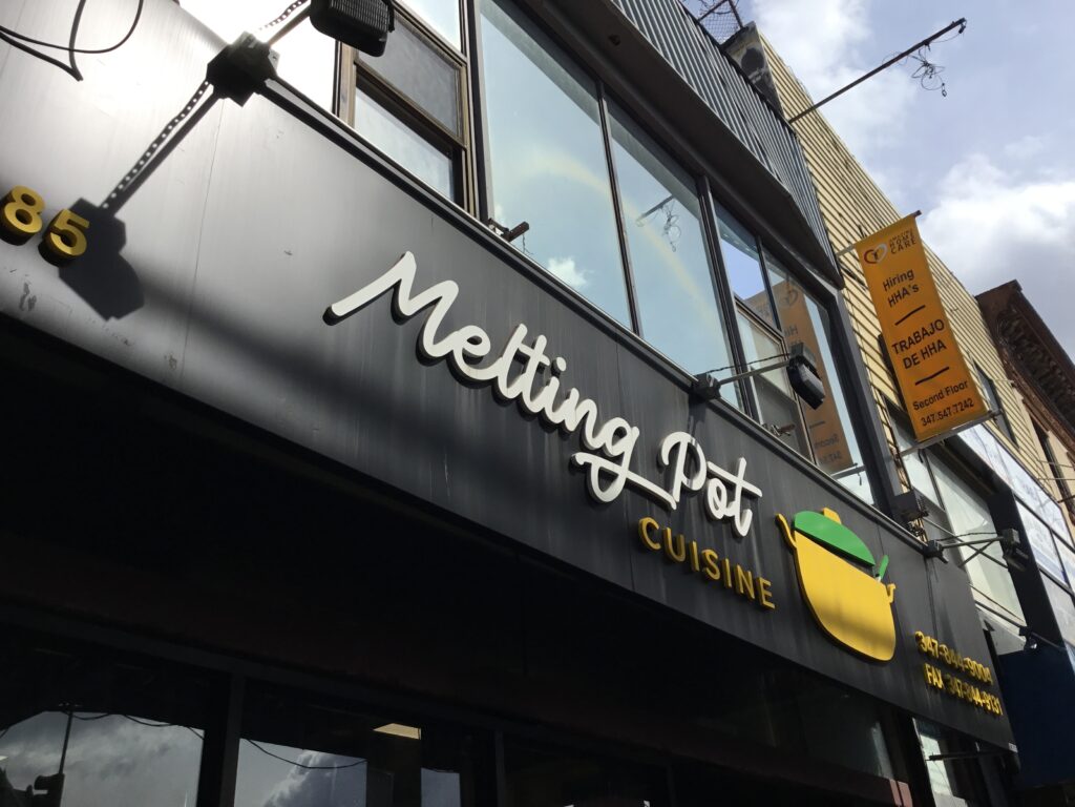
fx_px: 963
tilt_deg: +33.3
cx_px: 538
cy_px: 404
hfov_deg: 58.4
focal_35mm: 31
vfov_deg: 45.4
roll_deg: +5.1
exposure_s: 1/1597
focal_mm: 3.3
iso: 25
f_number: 2.4
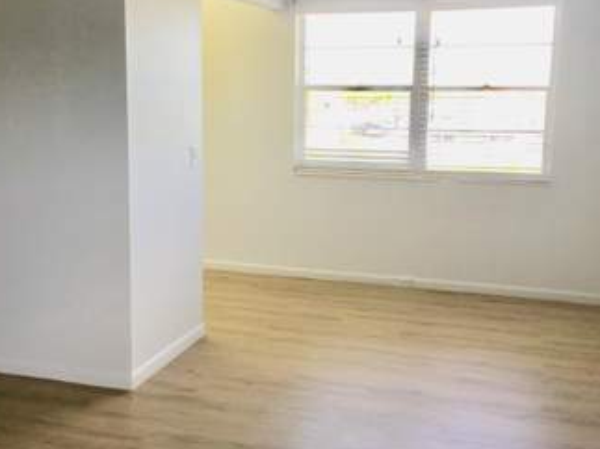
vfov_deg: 31.5
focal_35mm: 46
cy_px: 196
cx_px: 273
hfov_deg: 41.2
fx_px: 797
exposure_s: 1/60
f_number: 2.4
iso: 25
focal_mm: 3.3
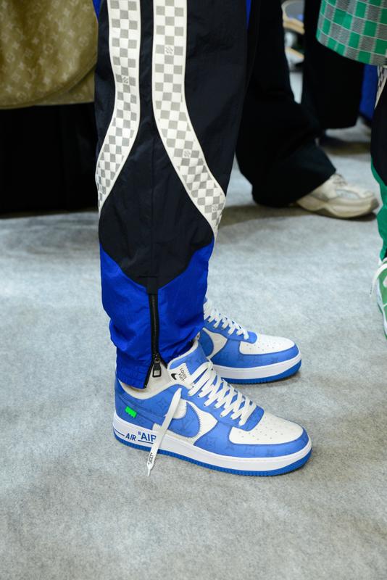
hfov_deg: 19.5
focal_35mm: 70
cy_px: 290
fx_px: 1128
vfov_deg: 28.8
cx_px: 194
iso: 1600
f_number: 4.5
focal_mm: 70
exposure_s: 1/60
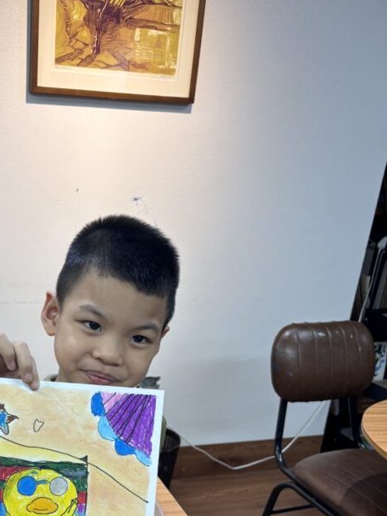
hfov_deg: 33.4
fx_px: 626
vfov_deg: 43.2
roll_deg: -4.8
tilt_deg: -21.7
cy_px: 397
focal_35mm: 42
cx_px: 78
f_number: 1.6
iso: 50
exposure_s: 1/100
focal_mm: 5.96
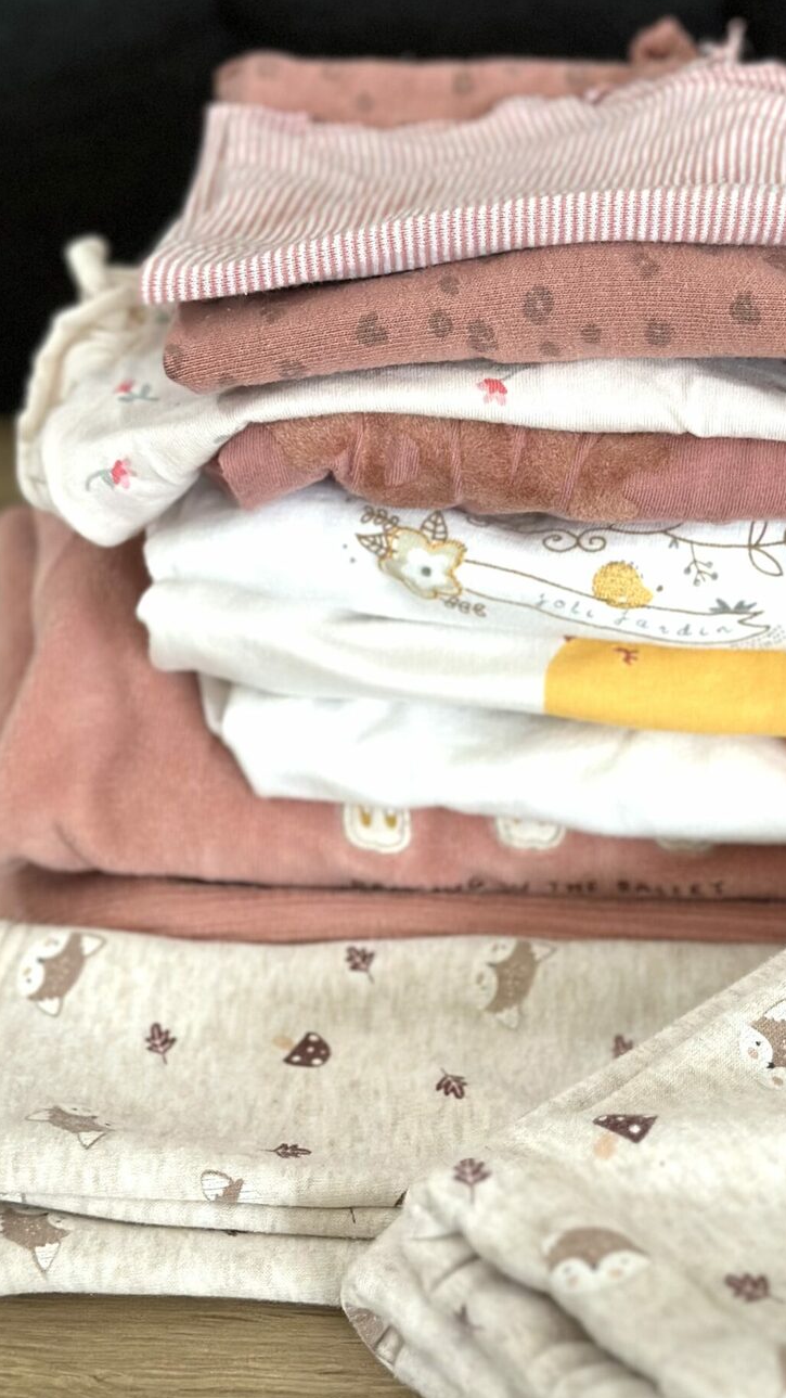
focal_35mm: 73
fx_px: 2705
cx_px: 587
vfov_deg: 29.0
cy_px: 695
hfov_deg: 16.5
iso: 250
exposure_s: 1/60
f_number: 1.78
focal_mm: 6.86
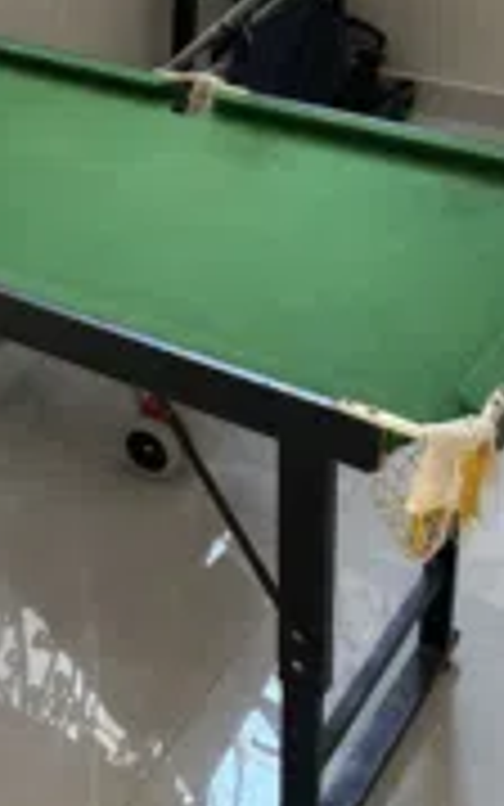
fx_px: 1252
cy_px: 279
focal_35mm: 57
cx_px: 72
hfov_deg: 22.3
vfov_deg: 35.4
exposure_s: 1/60
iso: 640
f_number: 1.78
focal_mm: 6.86
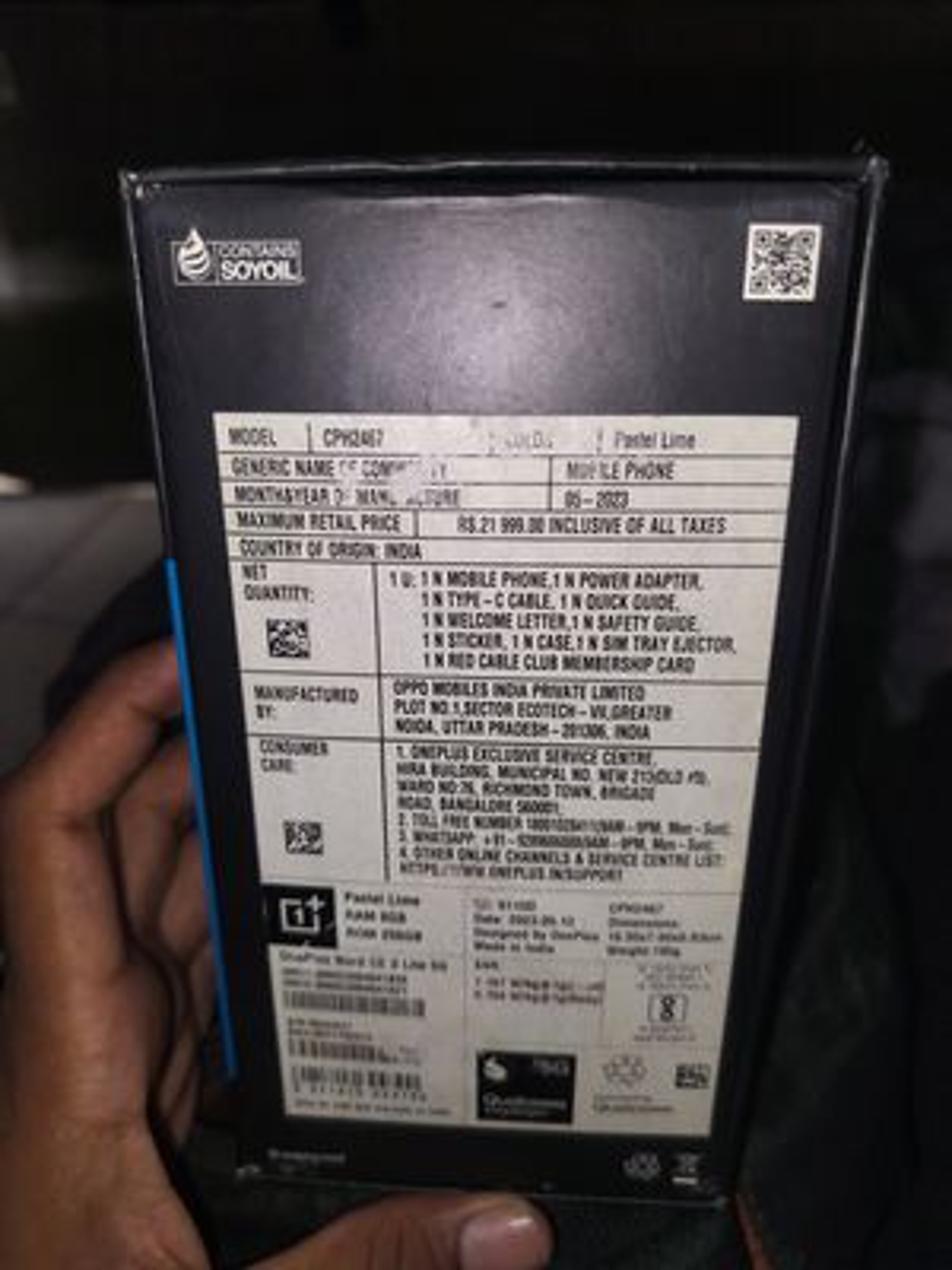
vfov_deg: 71.6
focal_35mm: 24
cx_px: 476
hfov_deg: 56.8
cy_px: 635
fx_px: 880
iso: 50
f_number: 1.7
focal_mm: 5.24
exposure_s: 1/105
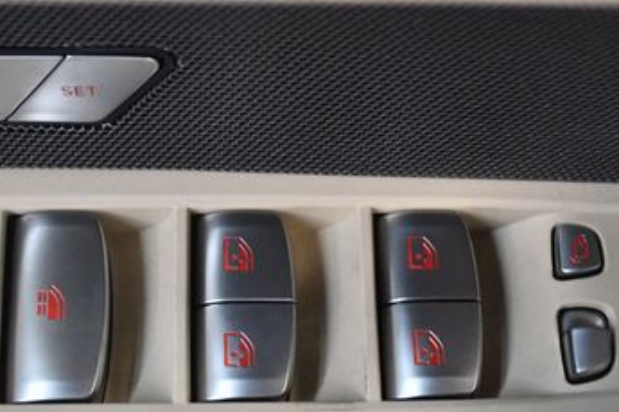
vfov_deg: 15.3
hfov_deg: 22.9
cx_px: 307
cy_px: 145
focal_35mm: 89
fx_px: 1530
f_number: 4.8
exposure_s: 1/80
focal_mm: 32
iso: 3200
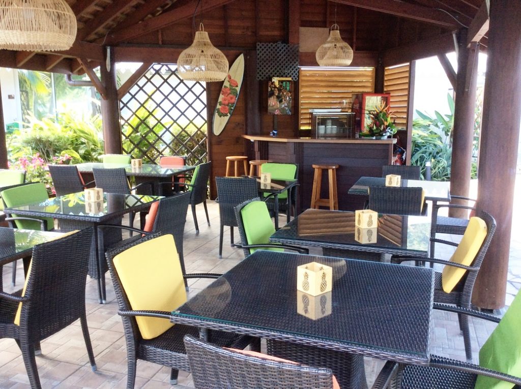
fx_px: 481
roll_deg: +2.3
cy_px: 194
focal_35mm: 32
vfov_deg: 44.1
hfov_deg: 56.9
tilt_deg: -8.2
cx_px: 260
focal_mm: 3.3
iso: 50
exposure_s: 1/60
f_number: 2.4
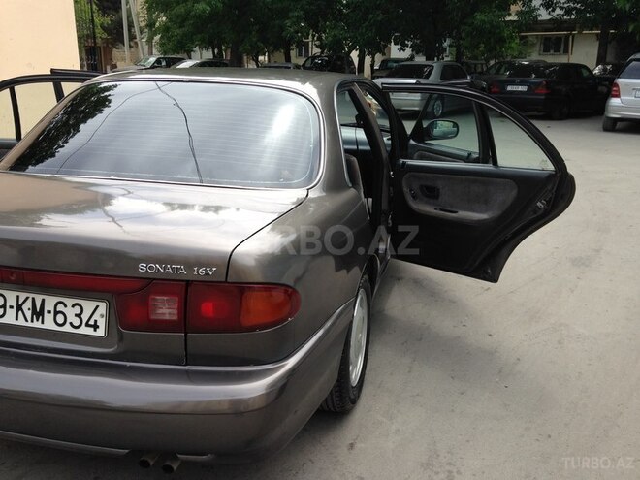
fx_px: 610
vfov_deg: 42.9
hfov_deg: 55.4
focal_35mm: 33
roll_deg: -1.2
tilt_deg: -17.5
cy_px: 240
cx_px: 320
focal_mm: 4.12
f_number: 2.4
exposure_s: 1/497
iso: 50
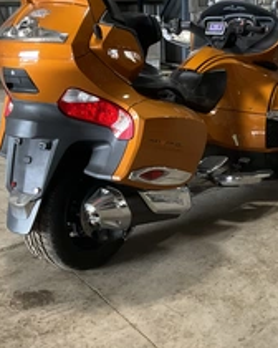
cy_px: 129
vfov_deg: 34.6
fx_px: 555
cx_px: 190
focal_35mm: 54
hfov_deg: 27.9
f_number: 1.8
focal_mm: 3
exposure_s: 1/60
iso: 100
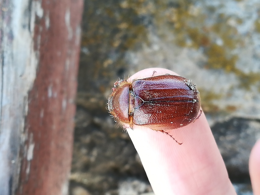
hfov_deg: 31.2
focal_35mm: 62
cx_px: 130
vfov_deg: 23.7
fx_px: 466
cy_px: 98
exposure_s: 1/100
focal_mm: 3.83
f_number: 2.2
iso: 64
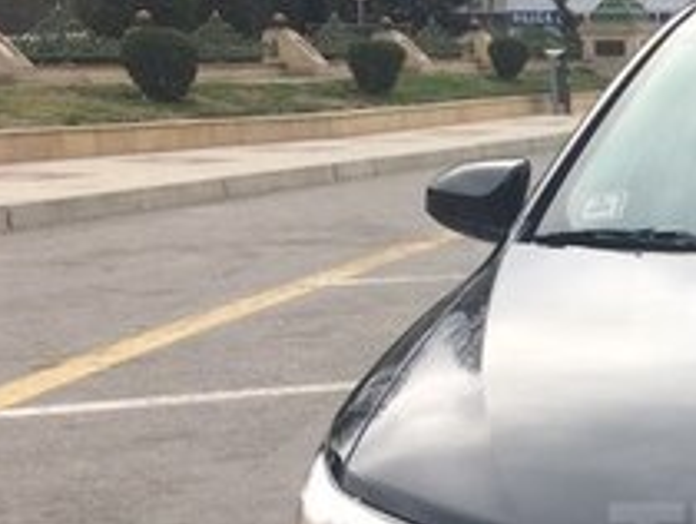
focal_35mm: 91
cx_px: 948
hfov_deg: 19.5
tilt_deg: -17.0
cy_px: 552
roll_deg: -0.4
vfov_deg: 15.9
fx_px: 1832
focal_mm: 4.15
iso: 32
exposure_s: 1/651
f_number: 2.2
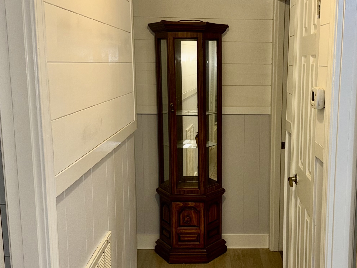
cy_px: 156
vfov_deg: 29.6
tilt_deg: -9.9
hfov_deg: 38.4
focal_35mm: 49
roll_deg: -0.8
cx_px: 242
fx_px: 505
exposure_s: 1/30
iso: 50
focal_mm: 6.76
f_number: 1.78
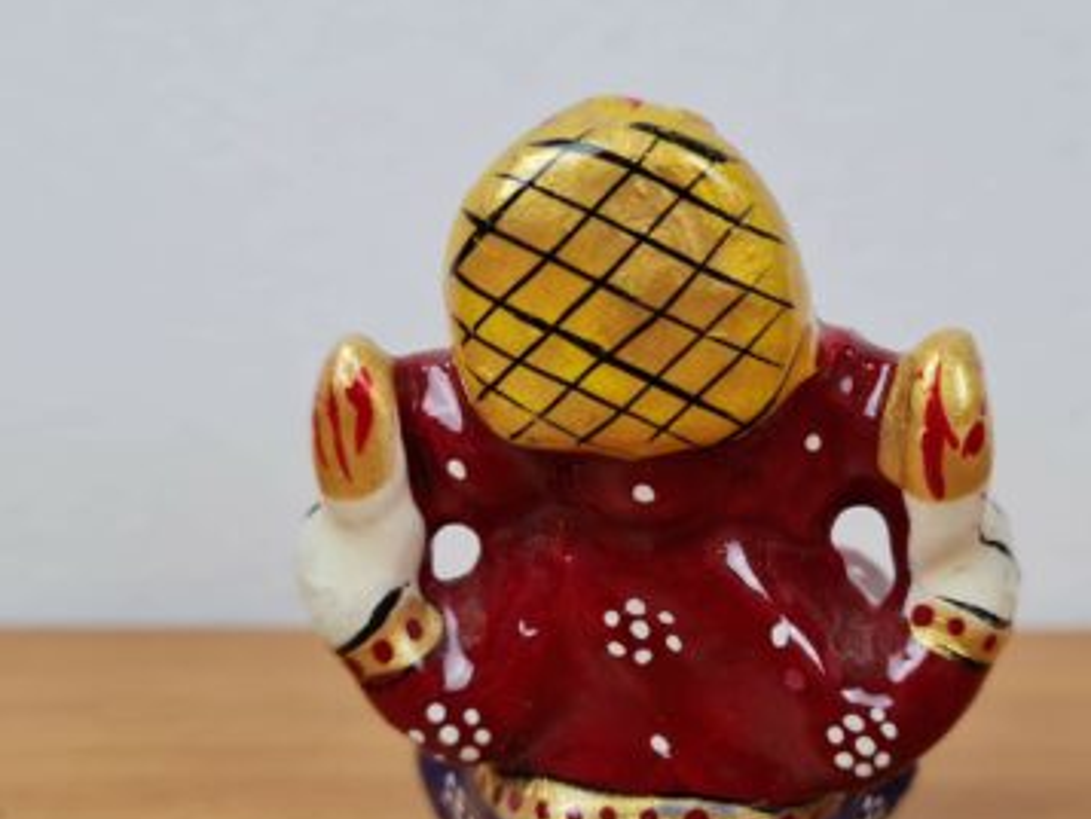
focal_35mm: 51
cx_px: 648
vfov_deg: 28.4
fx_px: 1608
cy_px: 533
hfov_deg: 37.4
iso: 64
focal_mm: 5.4
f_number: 1.8
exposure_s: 1/120
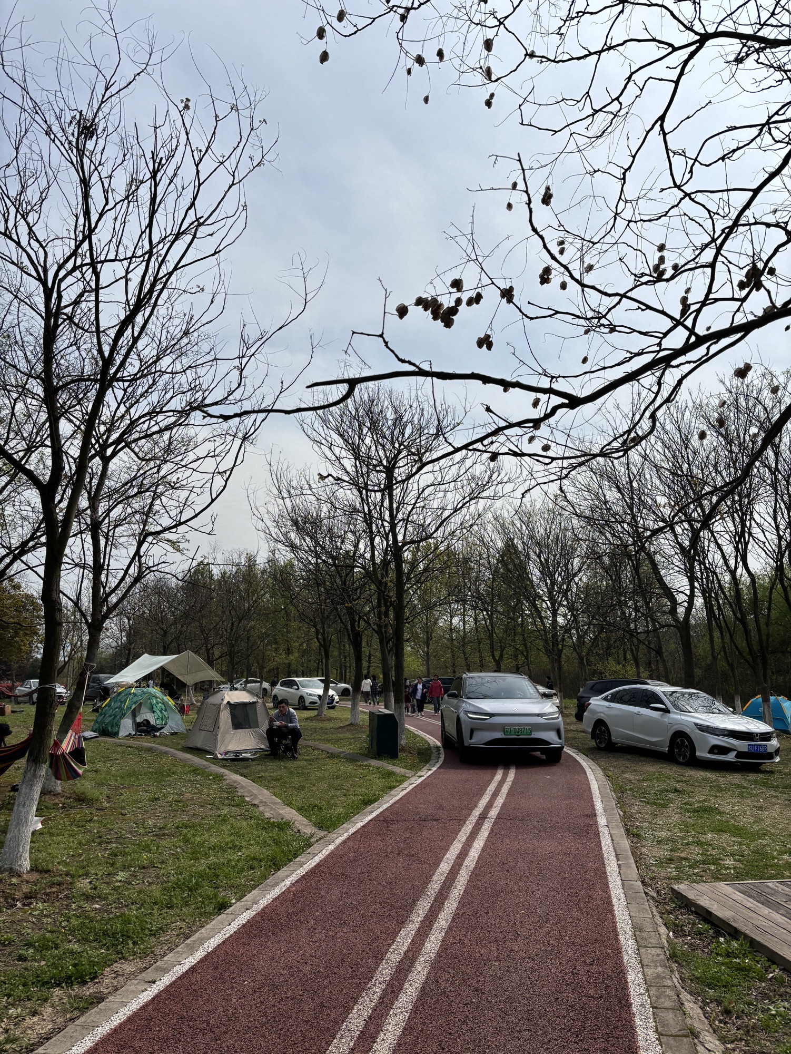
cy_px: 527
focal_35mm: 26
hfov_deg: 53.1
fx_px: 791
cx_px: 396
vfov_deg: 67.3
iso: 50
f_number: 1.6
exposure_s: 1/8333
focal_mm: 5.96
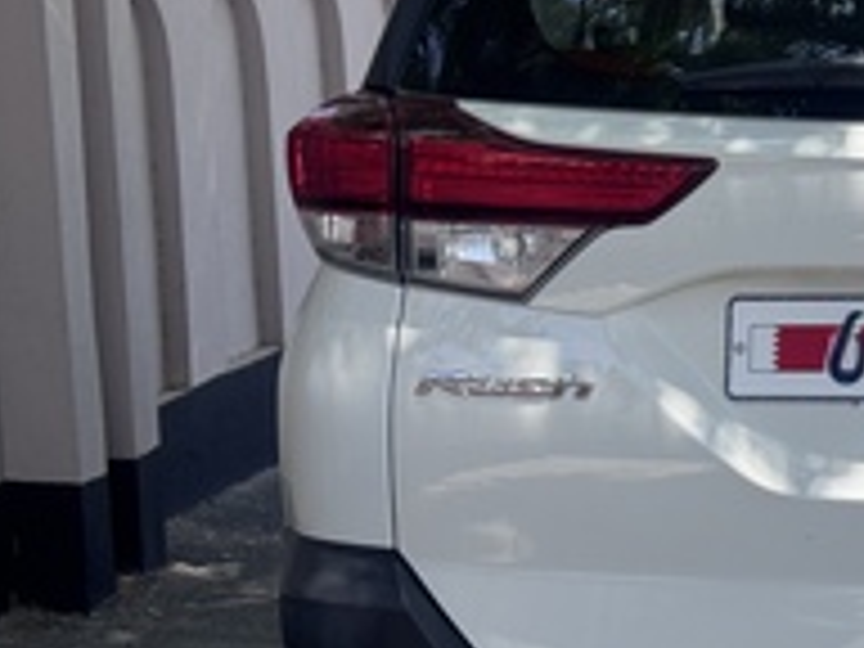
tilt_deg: -7.4
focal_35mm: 114
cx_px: 1006
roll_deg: +2.0
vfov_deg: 13.0
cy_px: 313
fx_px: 2845
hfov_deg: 16.6
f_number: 1.78
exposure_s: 1/1395
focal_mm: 6.76
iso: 64
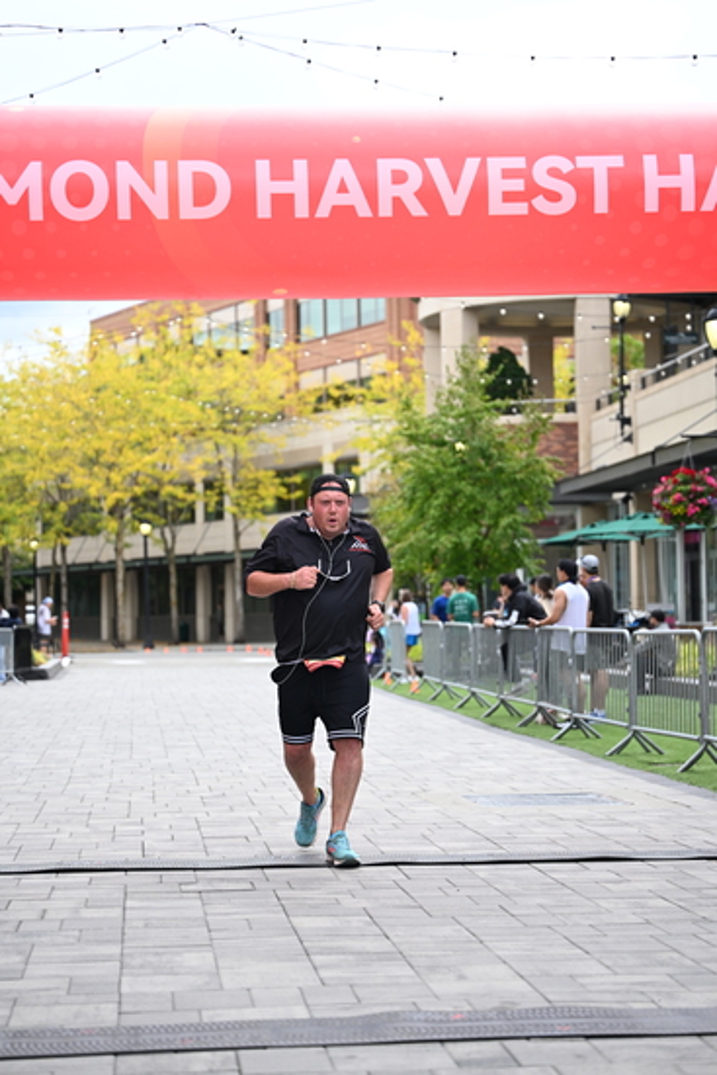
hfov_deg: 19.5
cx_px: 358
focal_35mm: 70
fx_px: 2090
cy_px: 538
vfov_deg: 28.8
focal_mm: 70
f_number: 2.8
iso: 640
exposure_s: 1/2500
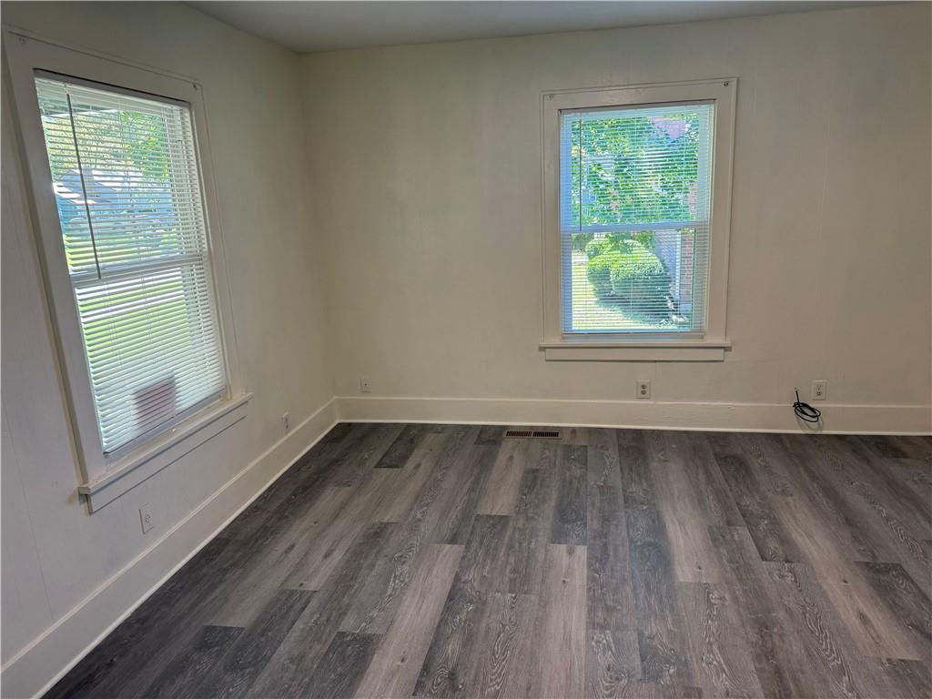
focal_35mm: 24
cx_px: 466
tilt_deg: -12.9
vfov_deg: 56.8
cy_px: 350
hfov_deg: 71.6
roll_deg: +2.5
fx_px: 646
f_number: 1.78
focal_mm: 6.76
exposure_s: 1/128
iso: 125
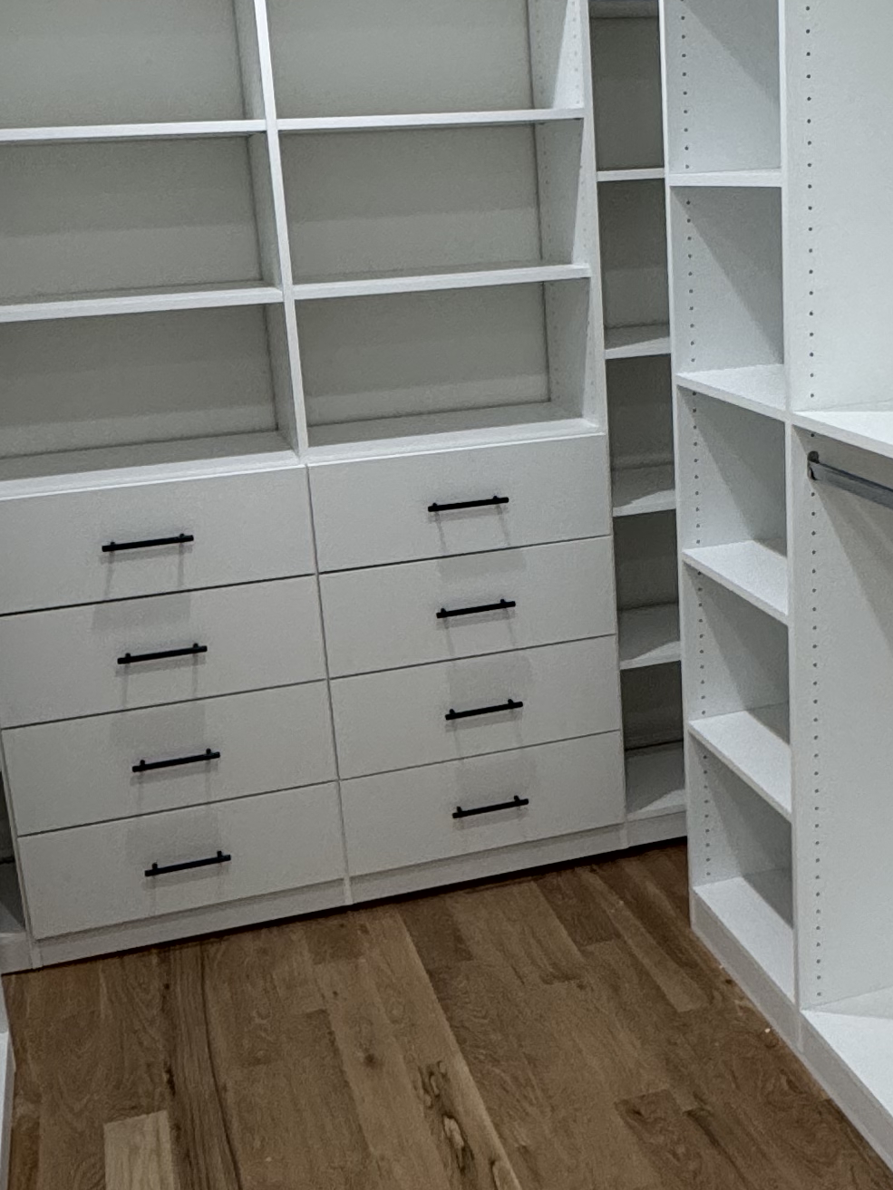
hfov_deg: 33.3
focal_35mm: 43
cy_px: 509
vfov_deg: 43.7
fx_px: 1479
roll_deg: +2.8
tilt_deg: -13.7
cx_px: 602
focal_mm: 2.22
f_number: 2.2
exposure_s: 1/120
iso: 250
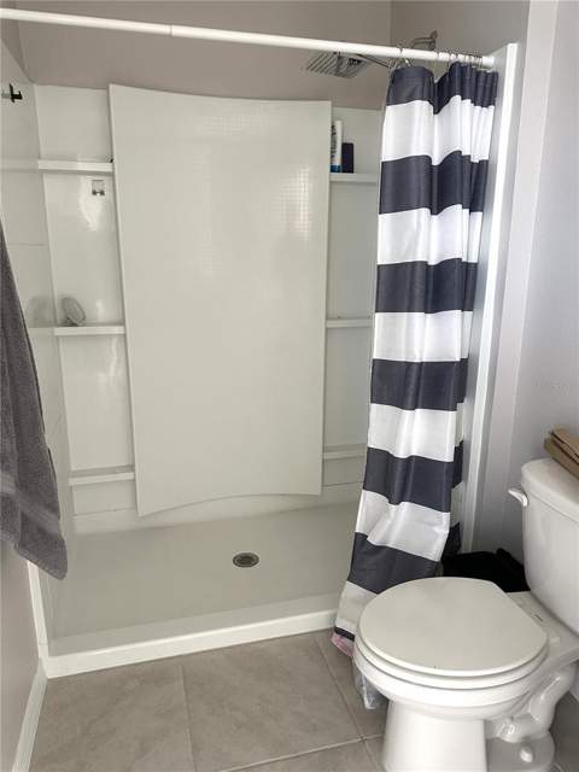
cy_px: 386
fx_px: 535
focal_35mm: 24
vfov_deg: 71.6
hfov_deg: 56.8
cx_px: 290
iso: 400
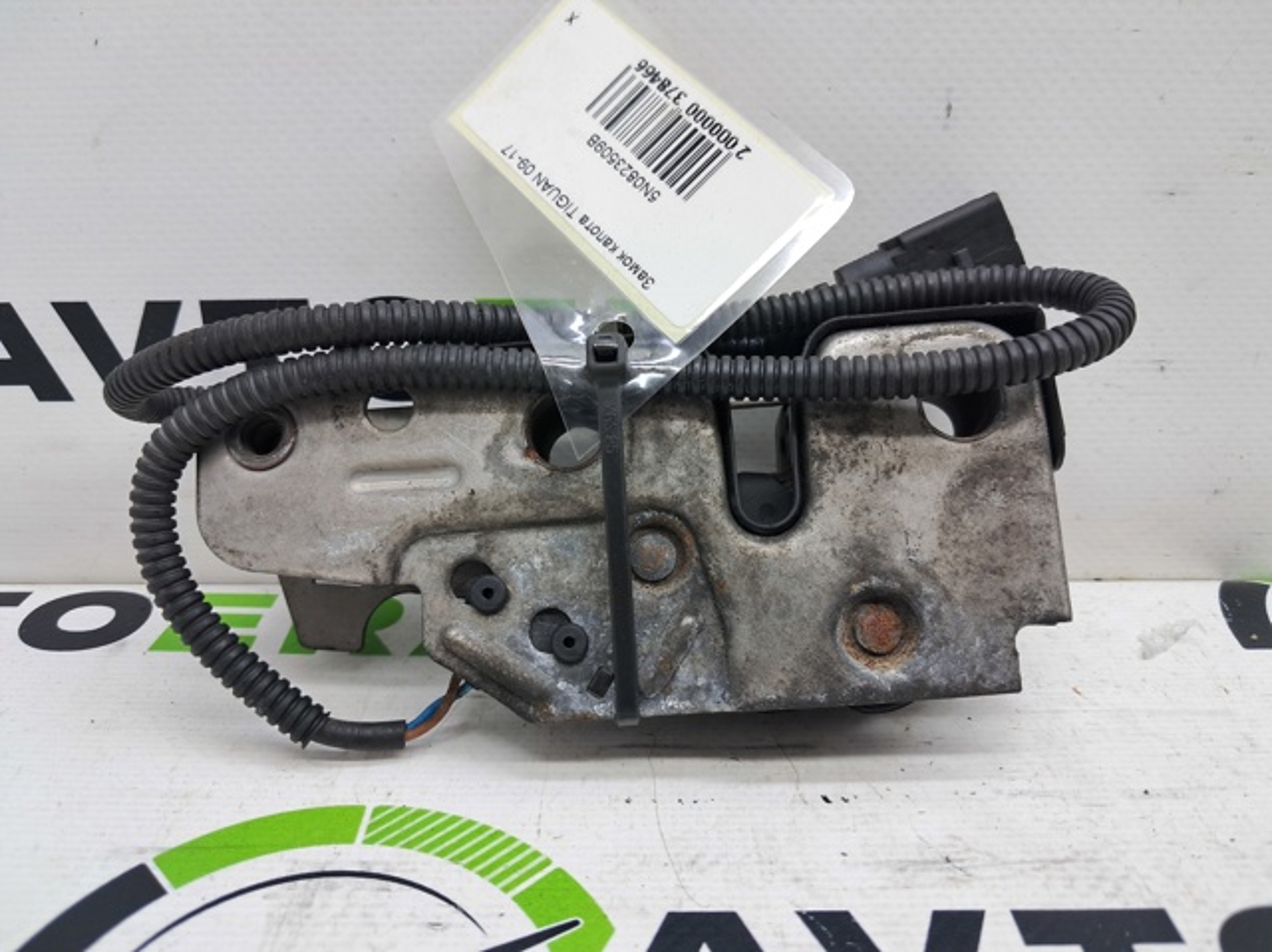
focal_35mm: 27
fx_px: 991
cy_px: 476
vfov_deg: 51.3
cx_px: 636
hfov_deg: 65.4
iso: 50
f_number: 1.8
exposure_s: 1/50
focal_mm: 4
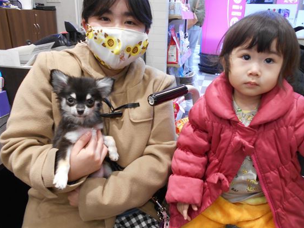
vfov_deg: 49.8
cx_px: 162
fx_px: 246
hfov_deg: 63.4
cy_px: 110
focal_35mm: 28
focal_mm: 4.6
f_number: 3.2
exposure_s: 1/30
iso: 220
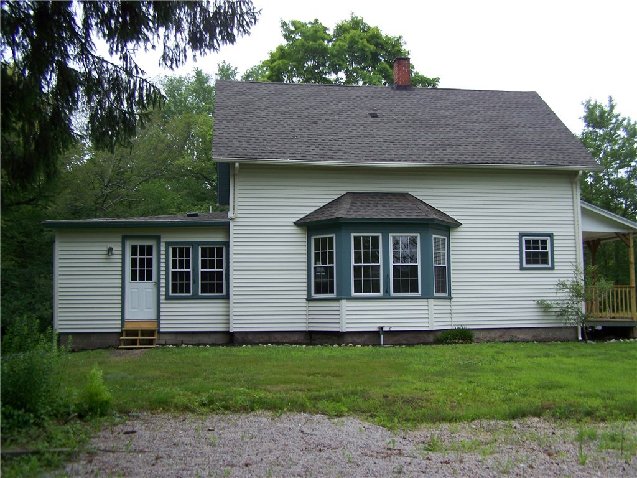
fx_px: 699
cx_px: 318
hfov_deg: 49.0
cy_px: 239
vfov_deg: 37.7
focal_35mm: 38
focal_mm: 6.3
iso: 64
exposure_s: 1/160
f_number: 2.8
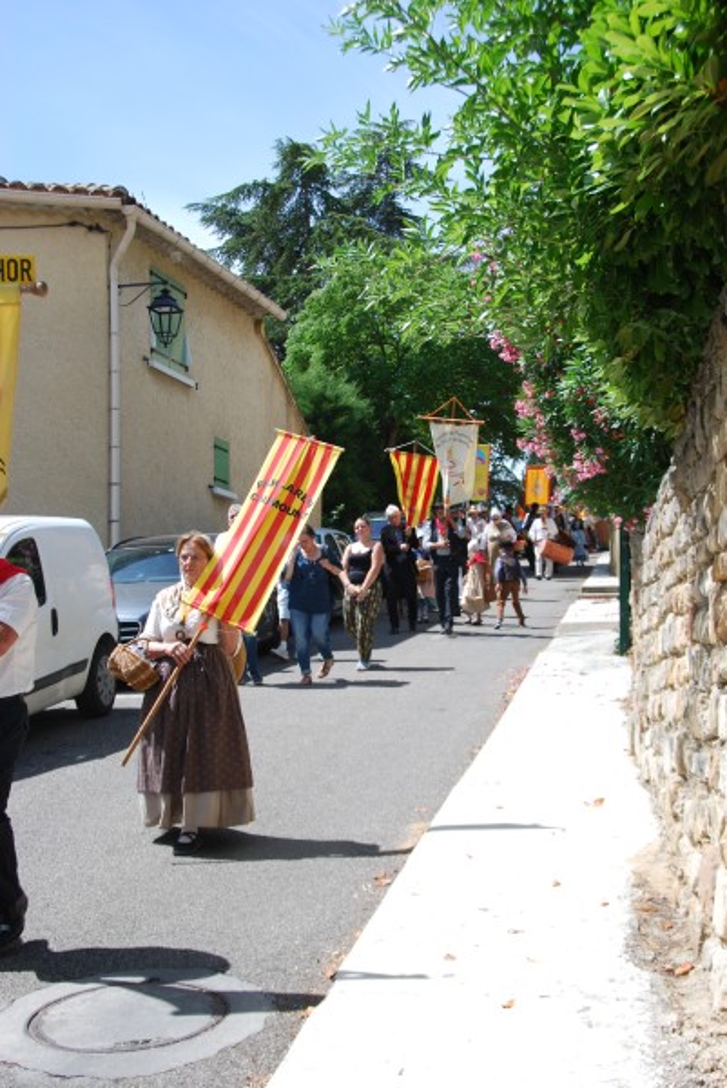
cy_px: 544
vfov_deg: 41.1
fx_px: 1451
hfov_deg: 28.1
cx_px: 364
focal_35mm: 48
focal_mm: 32
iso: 100
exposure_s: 1/200
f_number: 7.1
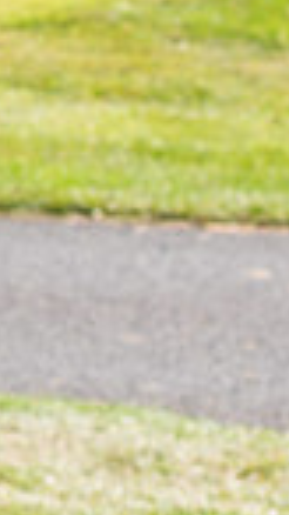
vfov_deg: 4.8
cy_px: -138
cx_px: -561
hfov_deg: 2.7
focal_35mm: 447
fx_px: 6097
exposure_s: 1/200
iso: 100
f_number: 8
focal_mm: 82
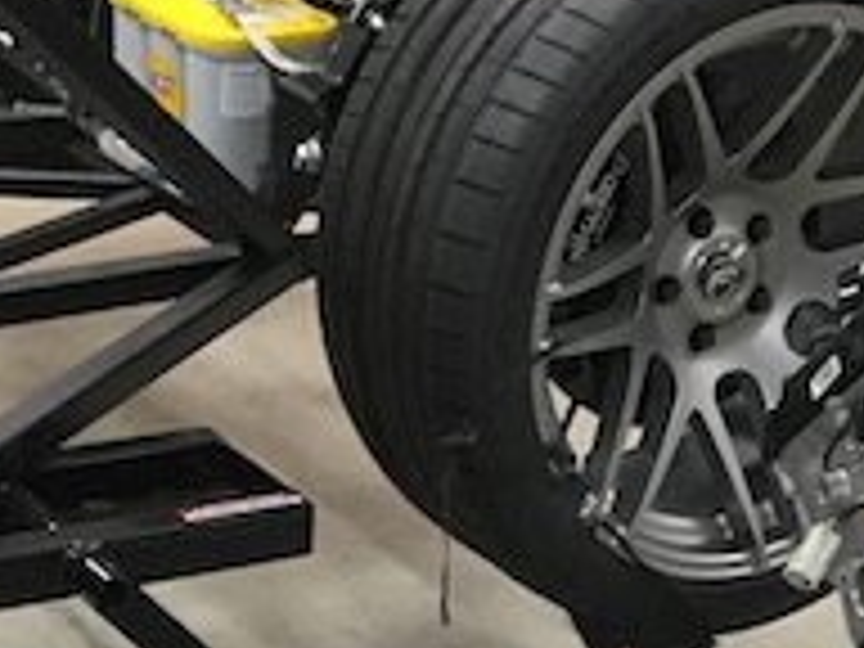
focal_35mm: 116
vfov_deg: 12.2
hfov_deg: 16.9
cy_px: 940
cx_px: 644
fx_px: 2895
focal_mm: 4.15
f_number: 2.2
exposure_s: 1/30
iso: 100
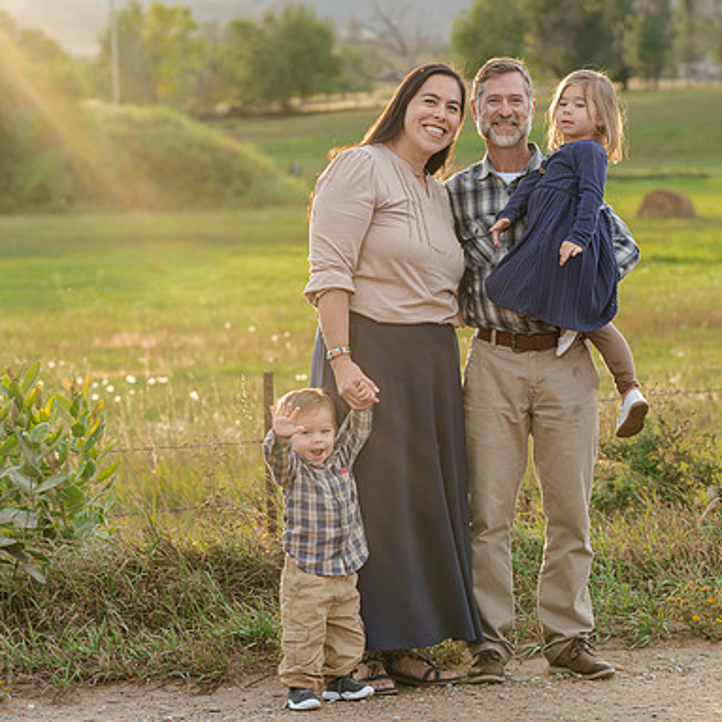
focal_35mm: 144
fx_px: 3398
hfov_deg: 12.1
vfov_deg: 12.1
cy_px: 361
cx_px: 388
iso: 640
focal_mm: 112
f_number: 5.6
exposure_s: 1/200
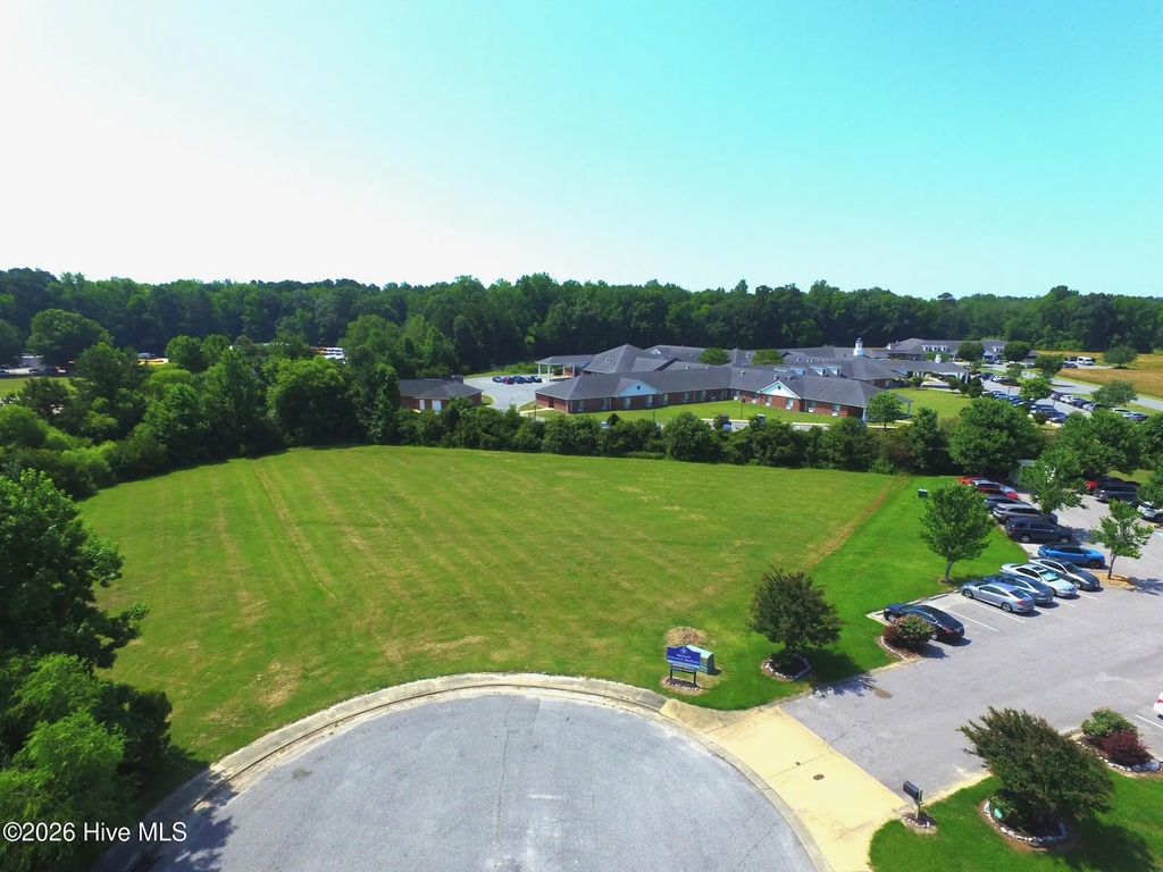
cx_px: 582
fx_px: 672
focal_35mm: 20
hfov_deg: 81.7
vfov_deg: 66.0
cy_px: 436
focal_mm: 3.61
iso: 100
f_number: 2.8
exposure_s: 1/2165
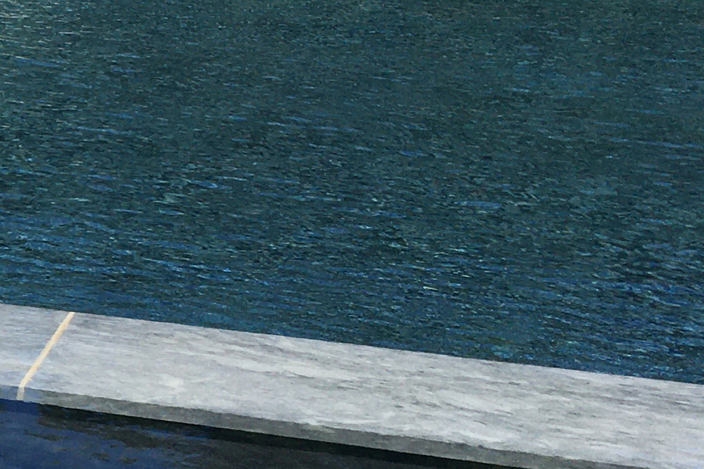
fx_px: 2229
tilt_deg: -16.6
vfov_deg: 11.9
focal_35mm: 114
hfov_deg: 15.6
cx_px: -526
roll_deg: -1.5
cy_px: 418
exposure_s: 1/2849
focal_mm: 4.15
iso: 25
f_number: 2.2
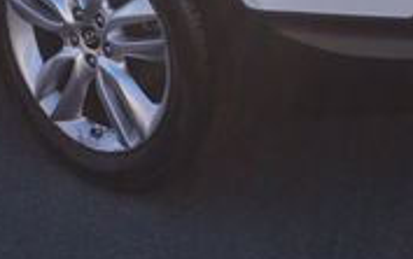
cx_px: 133
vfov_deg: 10.7
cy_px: -203
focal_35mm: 116
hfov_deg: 17.9
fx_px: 1305
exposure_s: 1/200
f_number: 5.6
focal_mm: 21
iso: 100
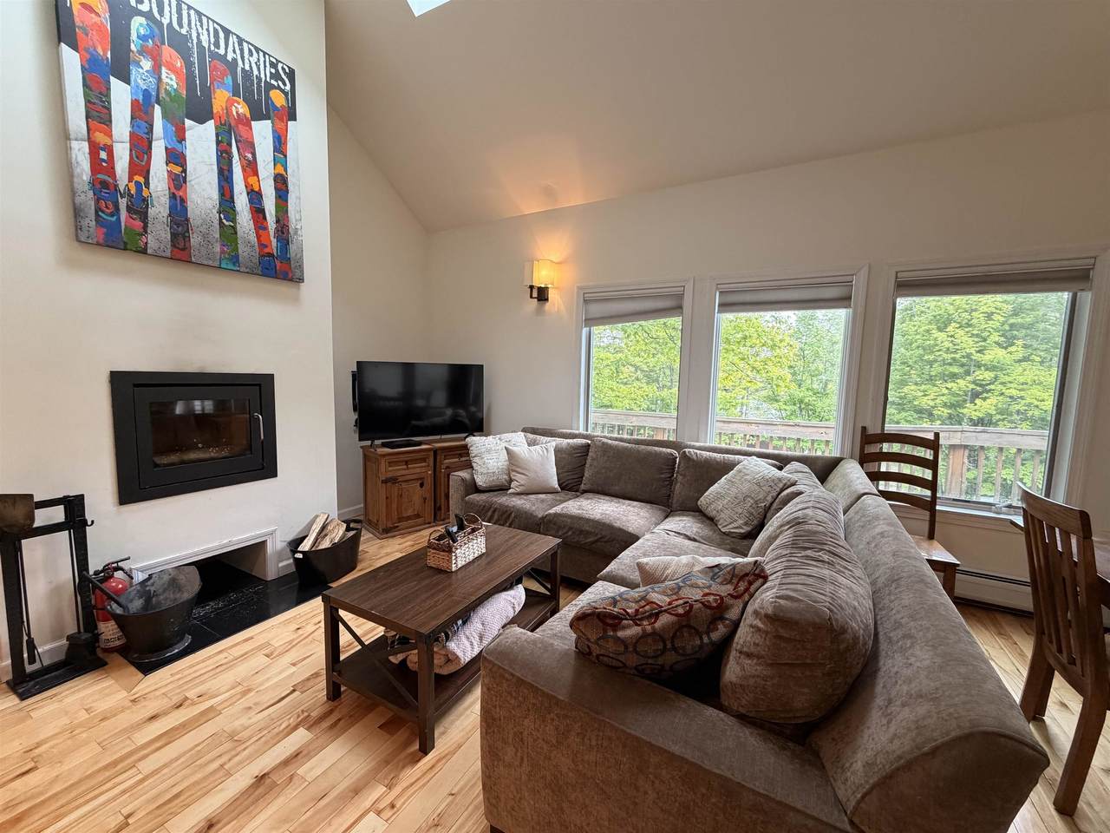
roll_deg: -1.0
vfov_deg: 85.7
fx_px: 449
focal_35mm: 14
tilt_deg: -5.7
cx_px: 555
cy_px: 416
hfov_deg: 102.1
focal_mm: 2.22
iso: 250
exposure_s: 1/120
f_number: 2.2
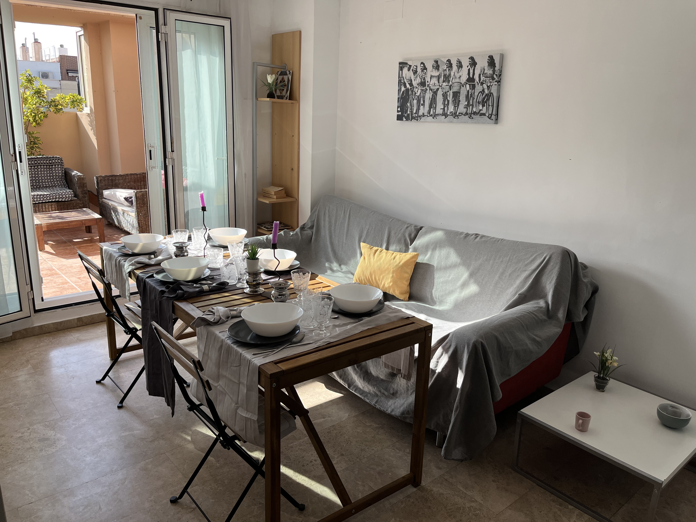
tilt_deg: -15.6
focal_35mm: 26
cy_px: 261
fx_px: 523
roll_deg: -2.7
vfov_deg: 53.1
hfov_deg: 67.3
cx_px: 348
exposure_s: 1/583
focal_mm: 5.1
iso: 50
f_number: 1.6
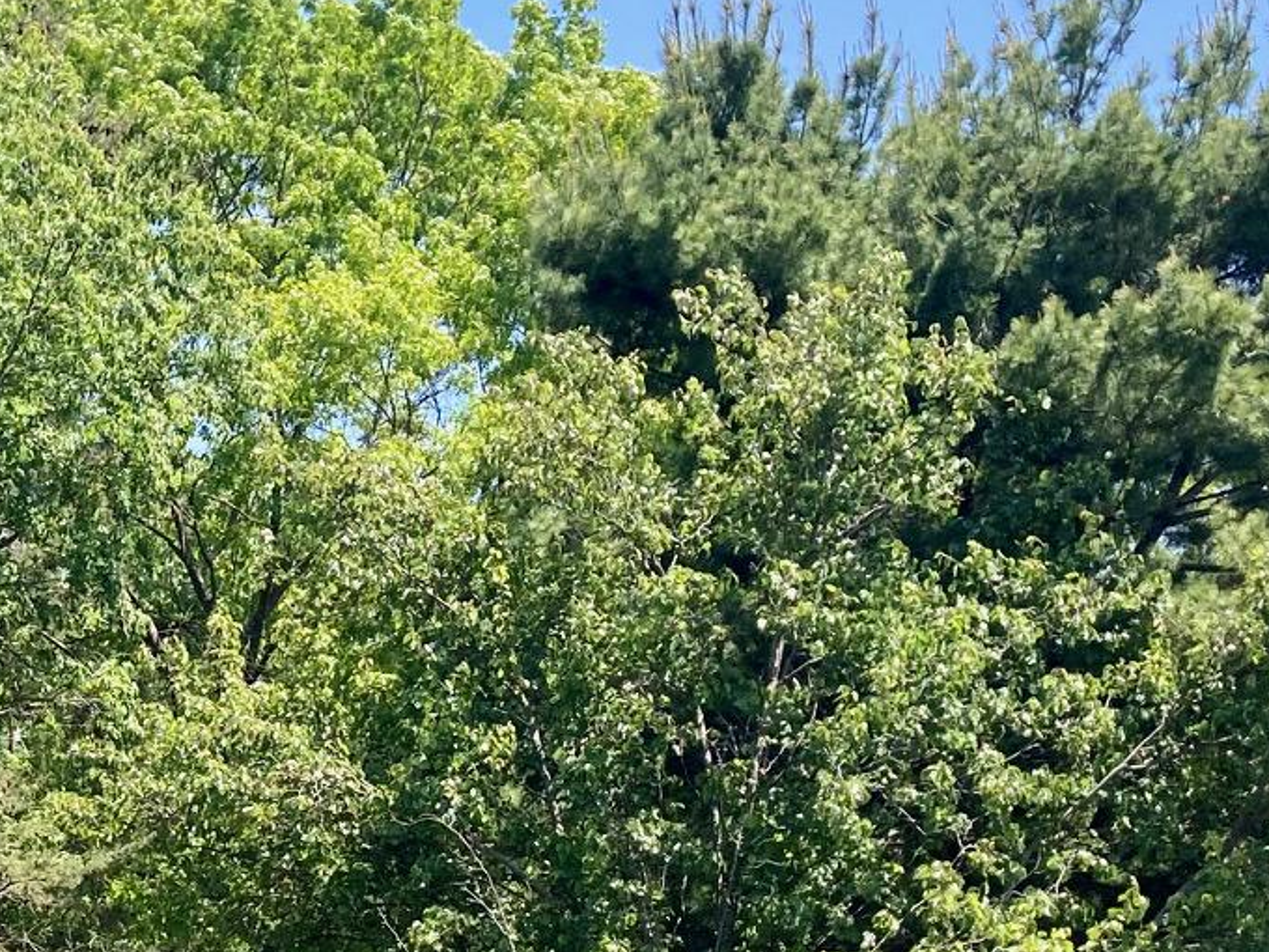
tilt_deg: +0.0
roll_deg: +0.6
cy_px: 1213
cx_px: -69
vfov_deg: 16.8
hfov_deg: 22.4
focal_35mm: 83
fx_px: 3043
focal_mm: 3.99
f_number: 1.8
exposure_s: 1/615
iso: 20
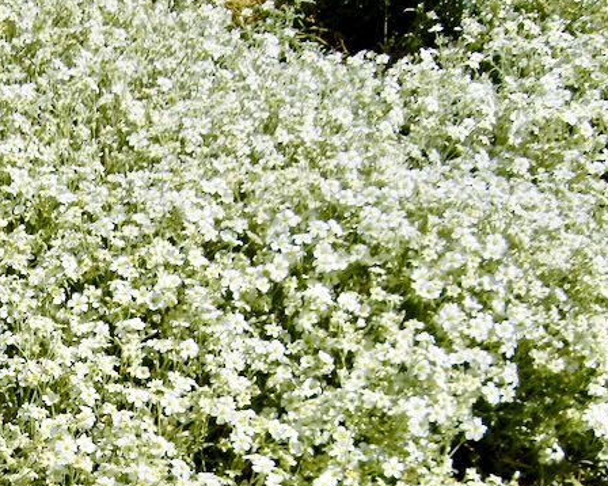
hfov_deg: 26.4
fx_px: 1205
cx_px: -38
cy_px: 494
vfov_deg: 21.9
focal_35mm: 67
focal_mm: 5.4
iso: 160
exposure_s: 1/1587
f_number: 7
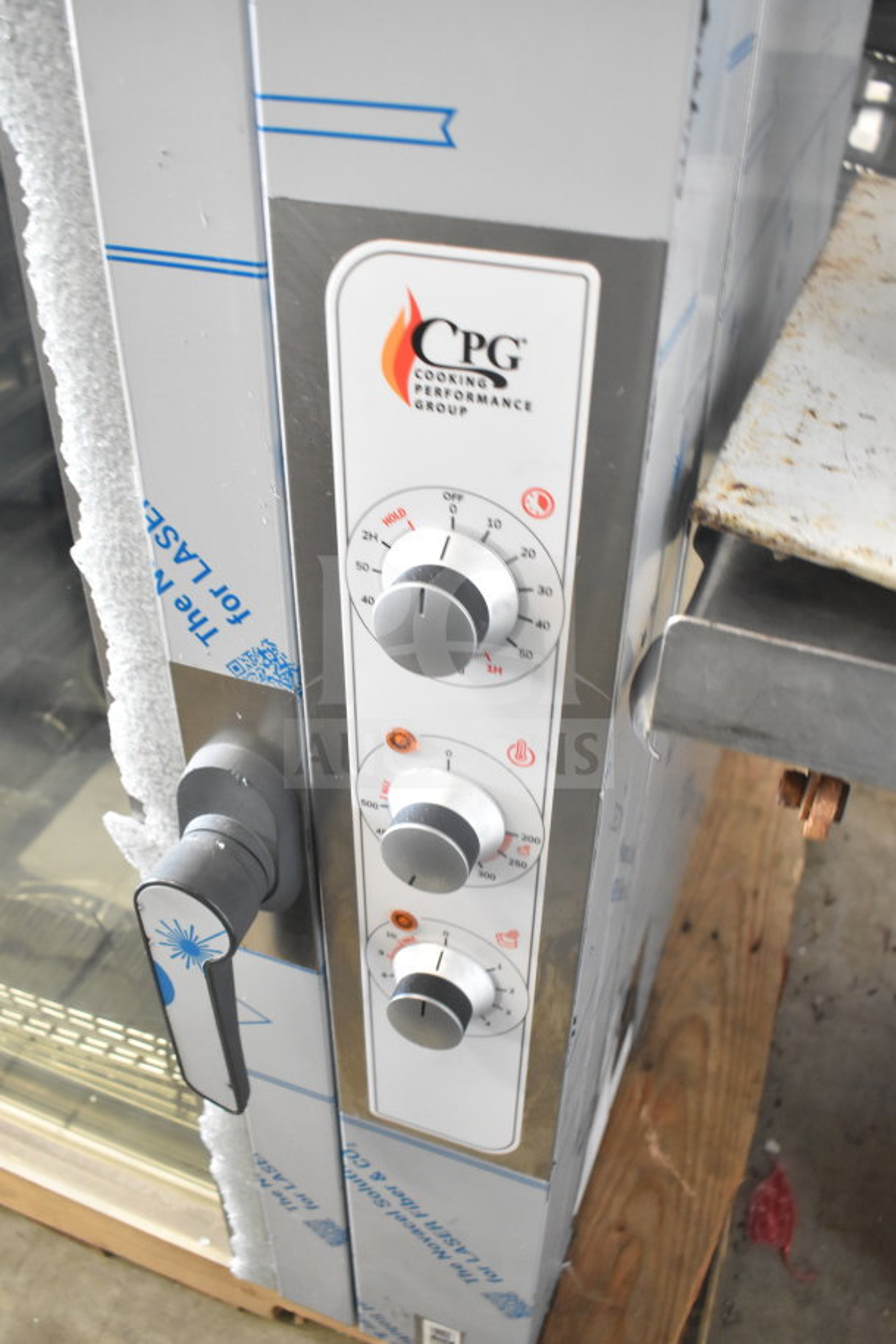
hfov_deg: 43.6
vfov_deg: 61.9
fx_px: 1120
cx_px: 448
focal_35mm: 30
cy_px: 672
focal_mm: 20
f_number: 3.8
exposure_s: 1/30
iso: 2200
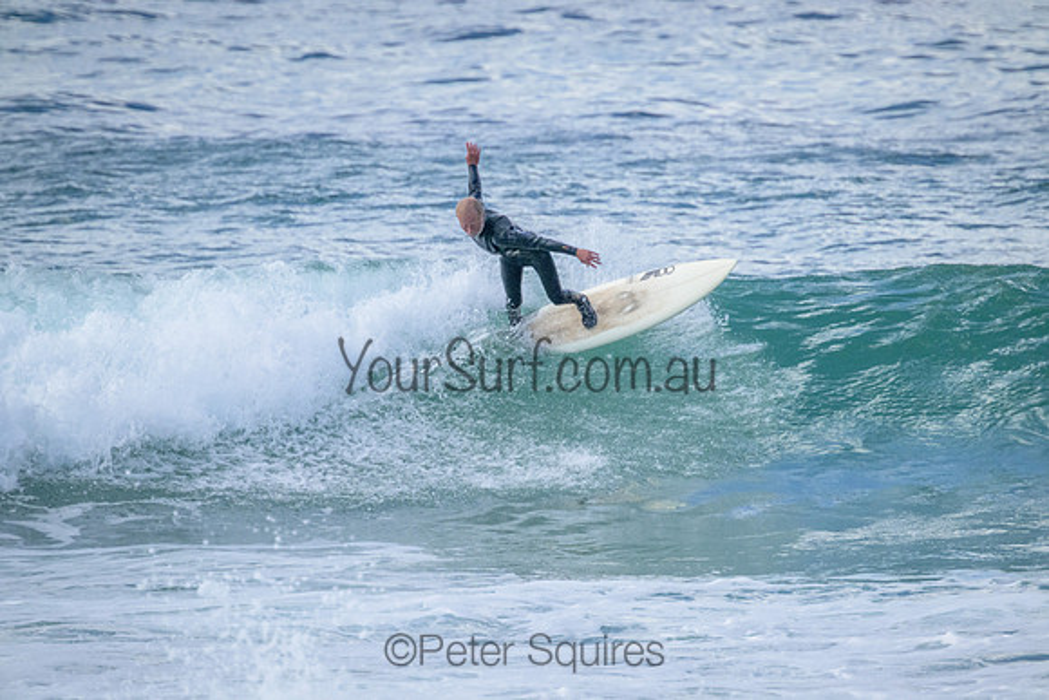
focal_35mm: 800
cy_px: 350
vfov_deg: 1.7
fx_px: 23315
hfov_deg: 2.6
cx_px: 524
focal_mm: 800
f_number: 11
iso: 4000
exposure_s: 1/1000
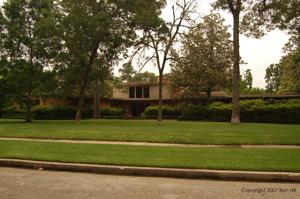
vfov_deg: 43.5
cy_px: 100
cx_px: 150
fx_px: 250
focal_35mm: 30
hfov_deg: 62.0
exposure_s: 1/160
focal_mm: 20
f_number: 6.3
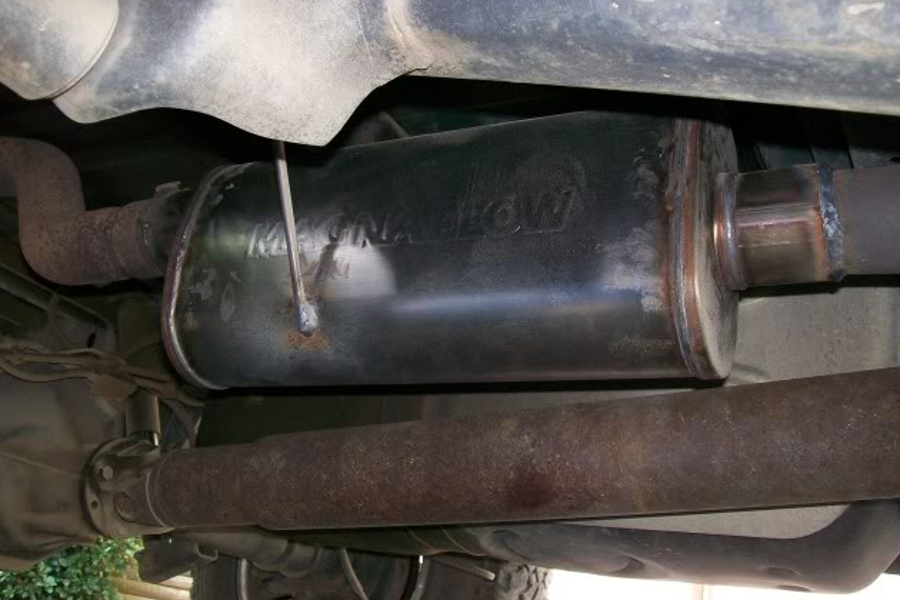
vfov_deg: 35.1
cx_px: 449
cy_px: 305
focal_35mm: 38
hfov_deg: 50.7
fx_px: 950
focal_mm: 6
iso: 80
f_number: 2.7
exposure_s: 1/64
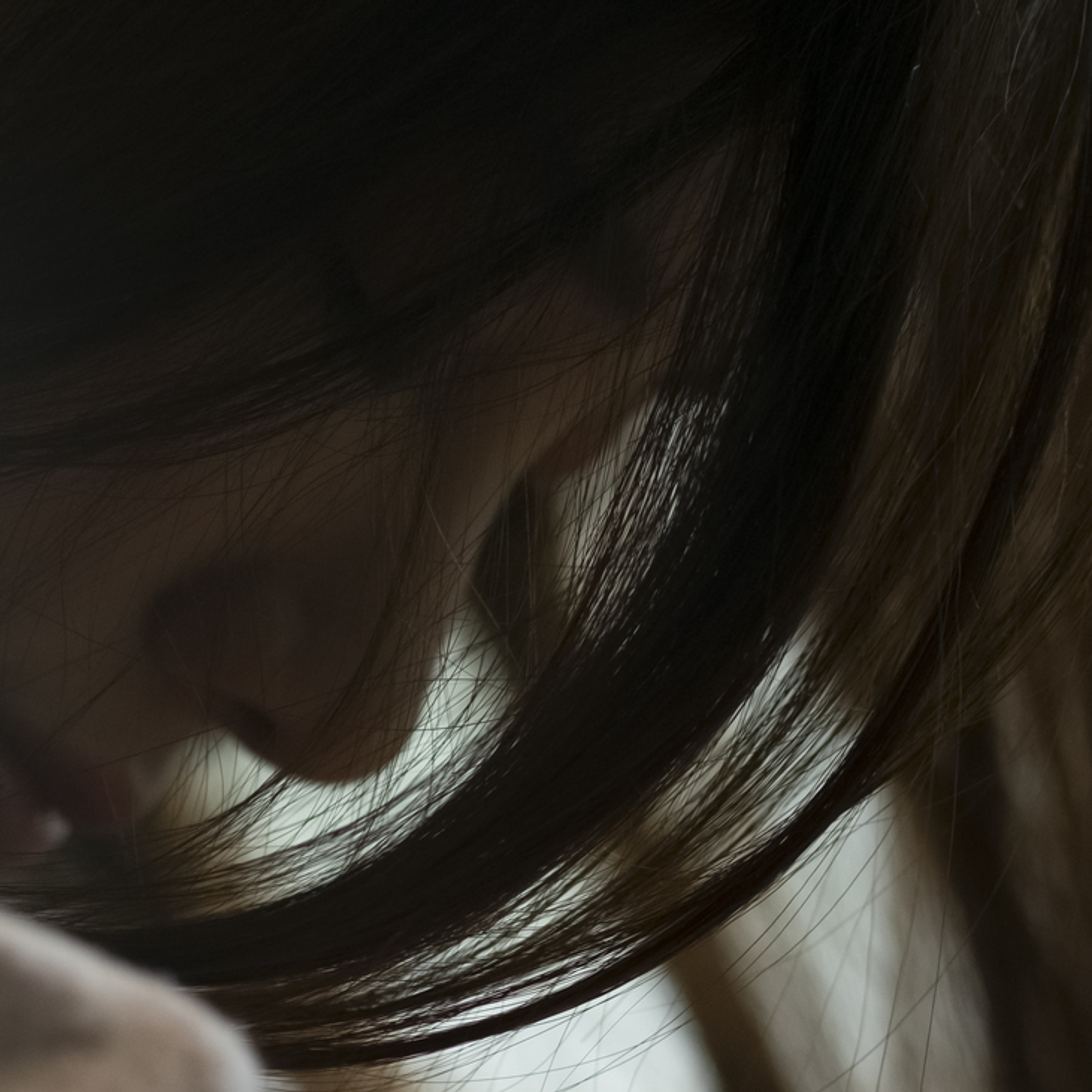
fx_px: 9030
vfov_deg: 6.9
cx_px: -391
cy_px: 1186
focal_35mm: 253
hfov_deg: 6.8
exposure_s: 1/250
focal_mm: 85
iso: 800
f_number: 2.8
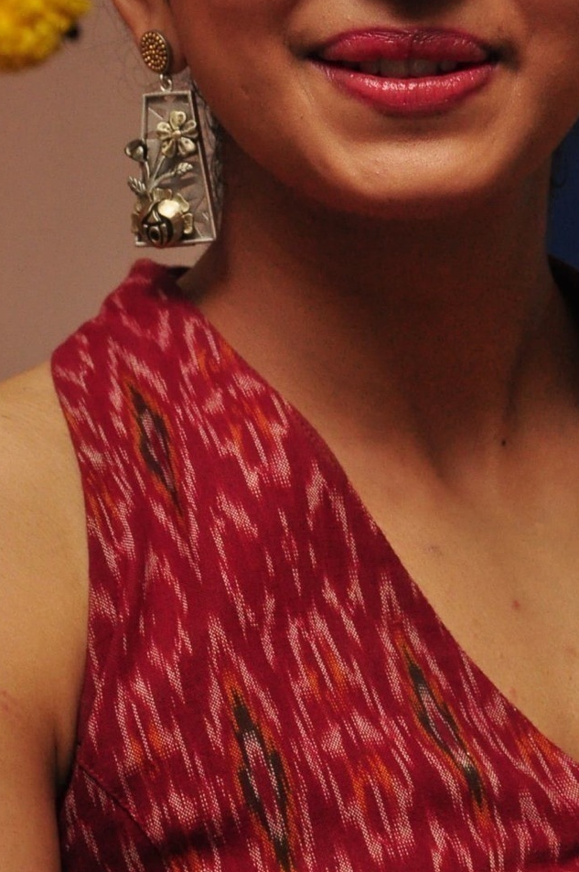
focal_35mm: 199
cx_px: 336
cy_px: 281
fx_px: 4813
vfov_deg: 10.3
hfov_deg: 6.9
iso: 1250
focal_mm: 70
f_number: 8
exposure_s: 1/125
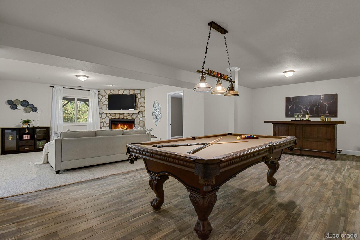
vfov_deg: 70.4
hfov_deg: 93.3
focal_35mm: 17
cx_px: 180
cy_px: 120
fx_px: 170
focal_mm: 17
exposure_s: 1/15
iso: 12800
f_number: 8
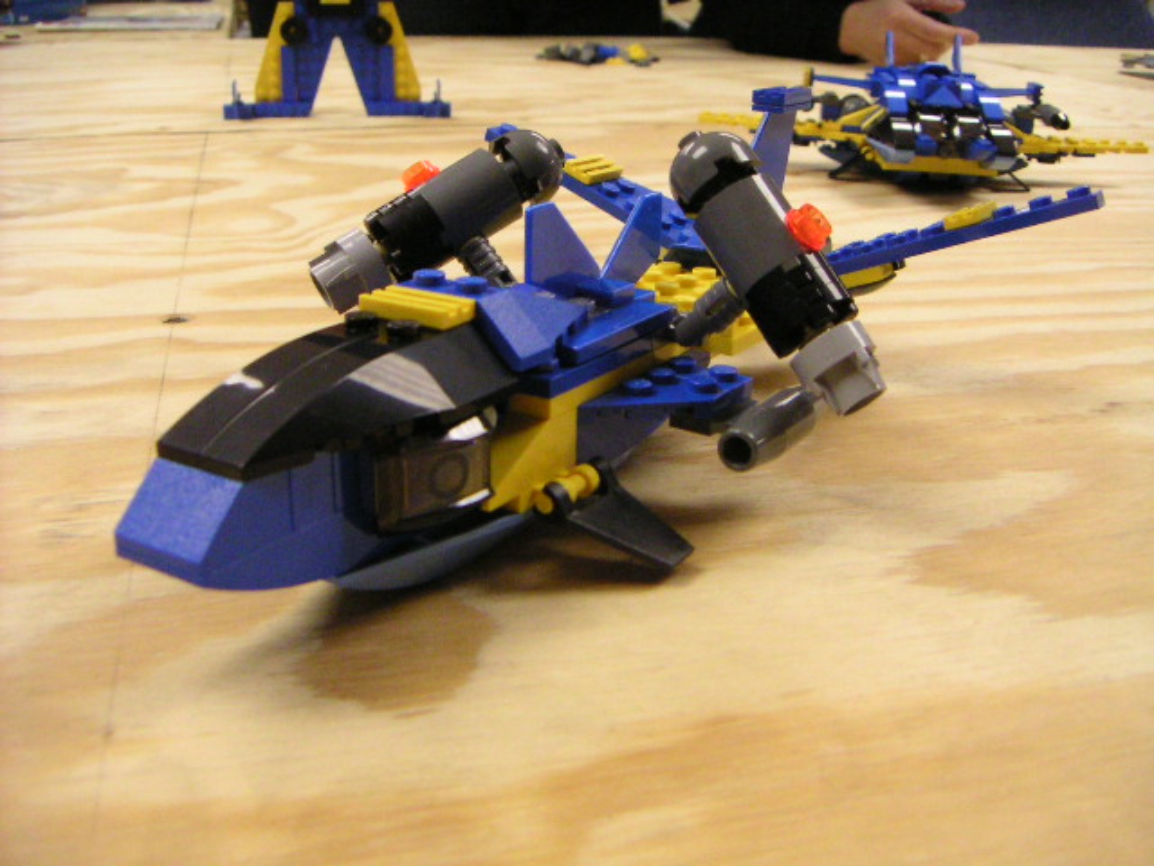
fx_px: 1233
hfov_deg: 50.1
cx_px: 577
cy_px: 433
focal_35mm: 37
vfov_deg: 38.7
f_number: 2.8
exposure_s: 1/90
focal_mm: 4.8
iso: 400
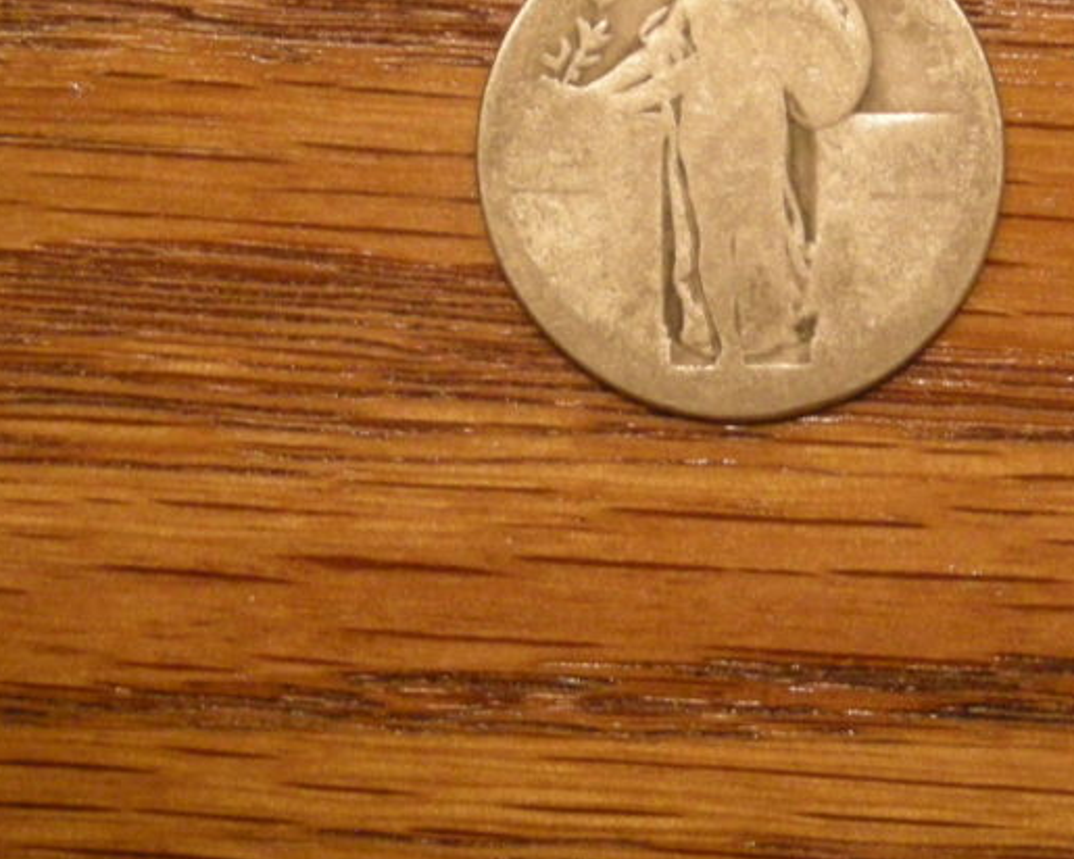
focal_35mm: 144
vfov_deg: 10.7
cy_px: 129
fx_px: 4577
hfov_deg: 13.4
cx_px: 763
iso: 400
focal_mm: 12.3
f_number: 3.9
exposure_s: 1/36.8
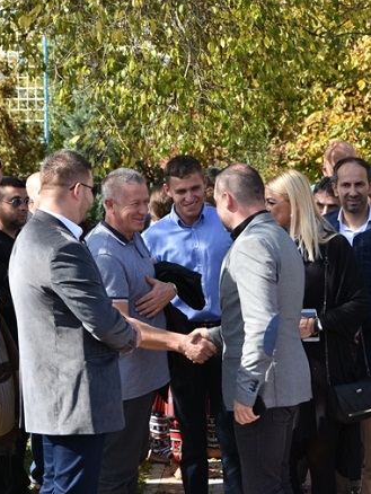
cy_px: 247
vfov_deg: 18.7
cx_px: 189
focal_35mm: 105
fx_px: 1499
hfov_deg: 14.1
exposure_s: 1/200
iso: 125
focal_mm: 48
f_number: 7.1
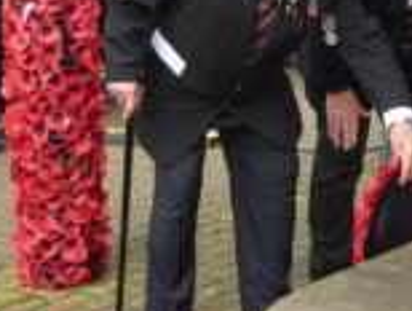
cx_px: 214
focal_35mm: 123
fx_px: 1466
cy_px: 87
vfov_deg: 12.1
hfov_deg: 16.0
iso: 80
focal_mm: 9
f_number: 3.9
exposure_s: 1/125
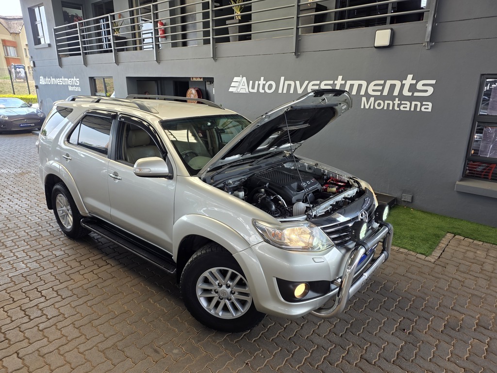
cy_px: 186
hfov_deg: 73.9
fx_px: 330
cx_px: 248
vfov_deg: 58.9
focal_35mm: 23
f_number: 1.7
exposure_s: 1/180
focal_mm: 6.25
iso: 40
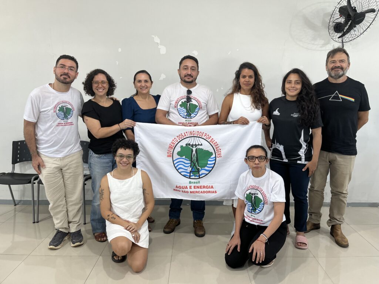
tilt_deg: -8.6
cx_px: 190
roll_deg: -0.4
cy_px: 142
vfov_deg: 53.1
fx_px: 285
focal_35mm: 26
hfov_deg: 67.3
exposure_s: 1/120
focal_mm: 5.1
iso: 100
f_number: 1.6
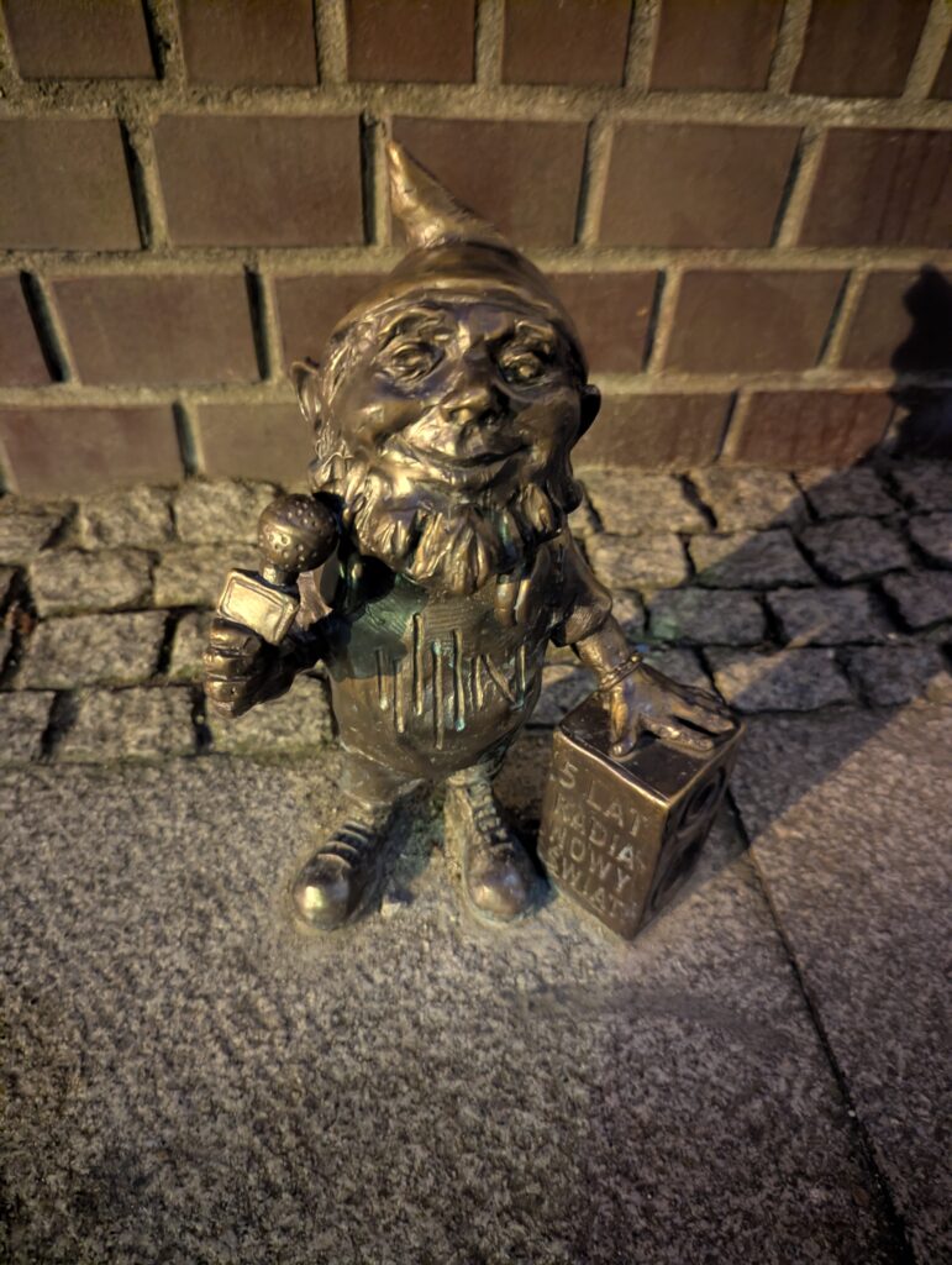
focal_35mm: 24
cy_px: 632
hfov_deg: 56.9
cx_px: 476
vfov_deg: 71.5
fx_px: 878
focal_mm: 6.81
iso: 4281
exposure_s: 1/12.3
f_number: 1.85
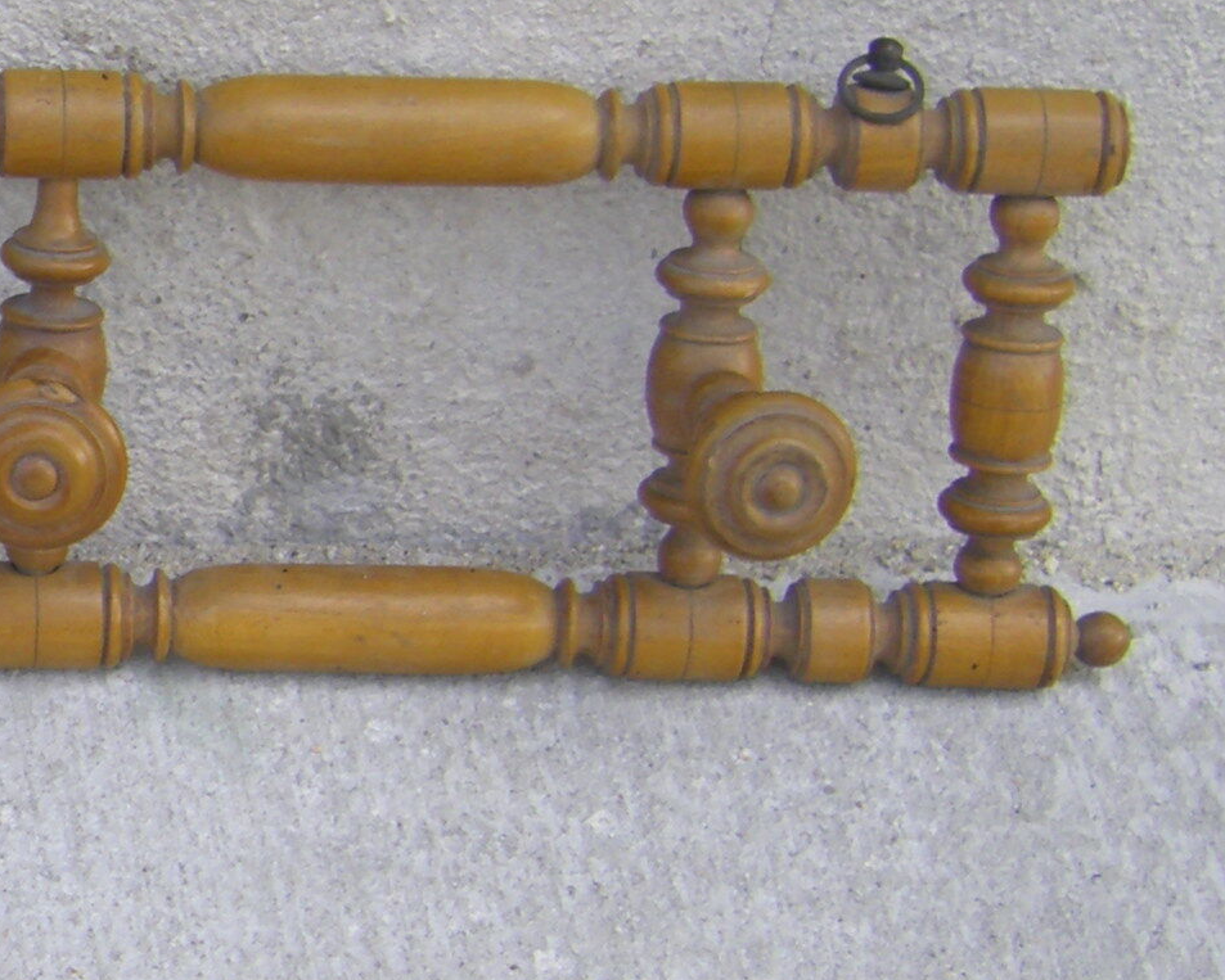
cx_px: -316
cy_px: 501
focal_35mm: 127
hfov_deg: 14.6
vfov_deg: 12.2
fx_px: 4606
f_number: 3.5
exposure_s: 1/160
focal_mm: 6.3
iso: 64
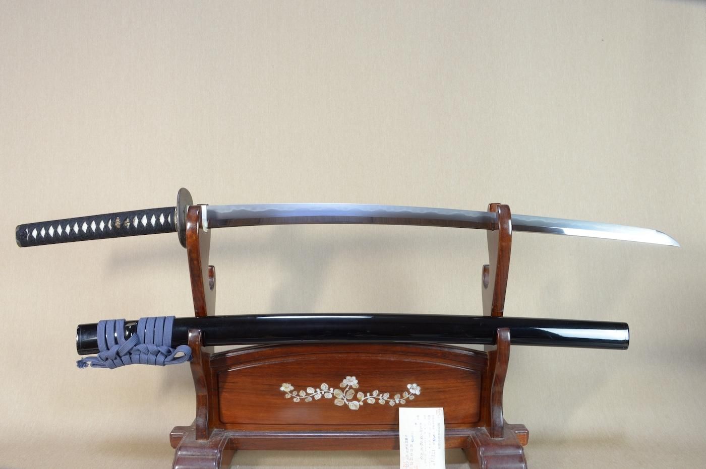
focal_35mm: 30
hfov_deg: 62.0
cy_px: 234
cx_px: 353
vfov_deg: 43.5
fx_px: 588
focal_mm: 20
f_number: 11
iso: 400
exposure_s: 1/2
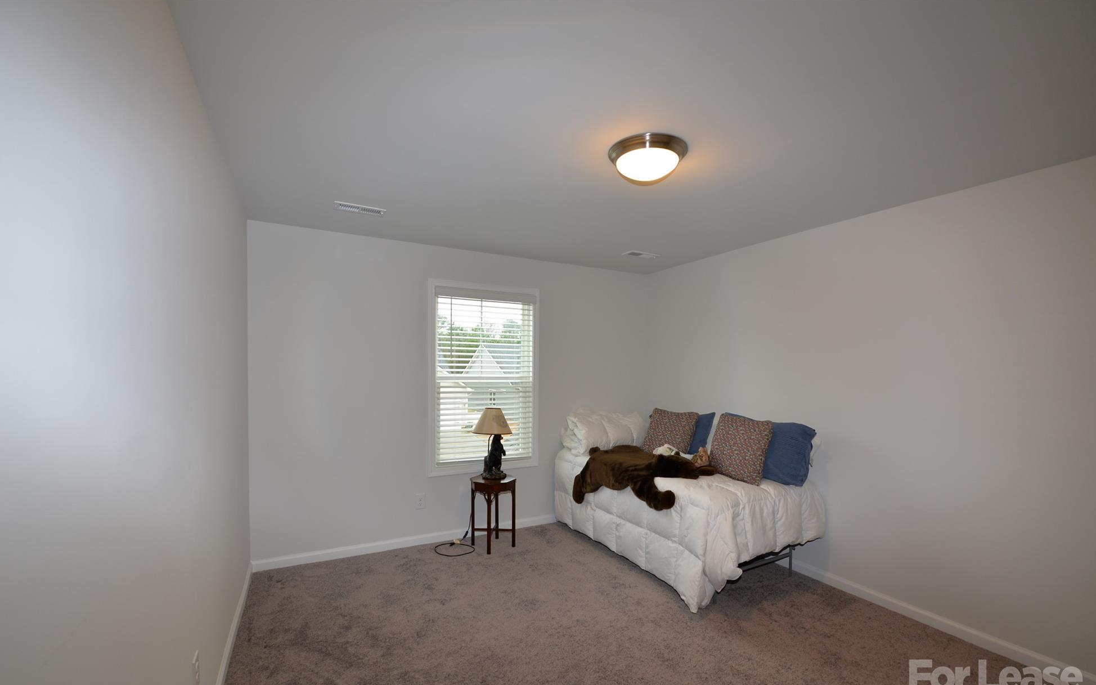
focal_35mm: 15
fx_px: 448
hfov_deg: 101.5
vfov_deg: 74.5
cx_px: 549
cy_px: 381
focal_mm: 14
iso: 280
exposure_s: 1/60
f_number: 4
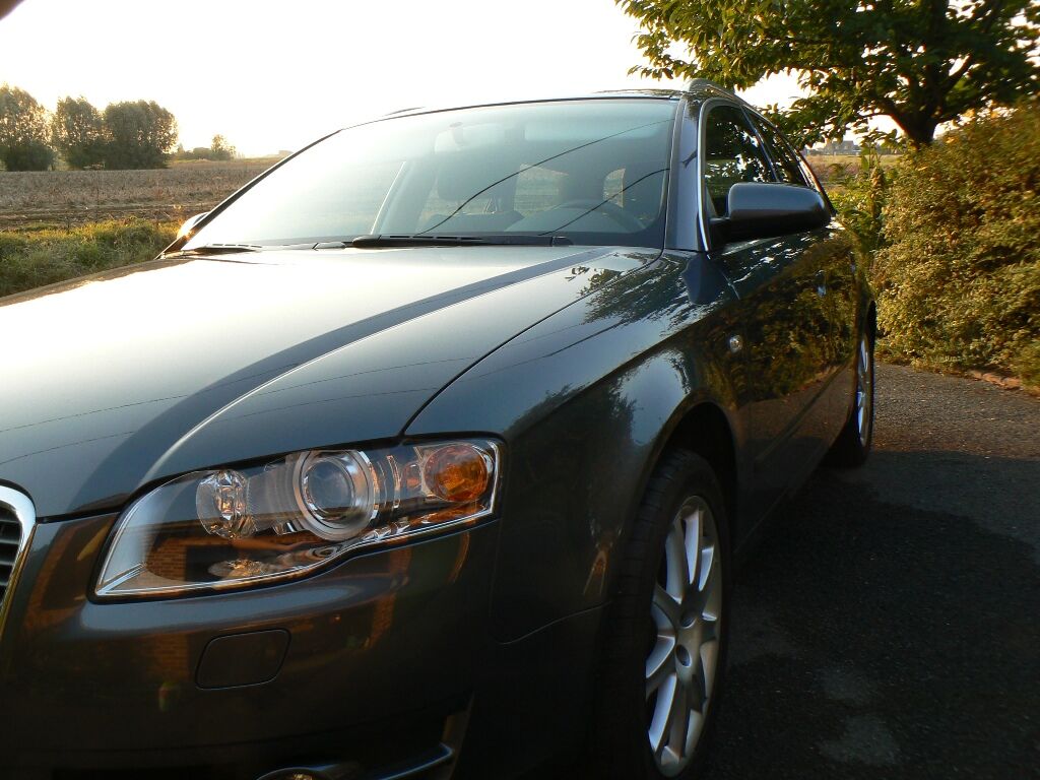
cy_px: 390
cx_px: 520
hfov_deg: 37.5
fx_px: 1532
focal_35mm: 51
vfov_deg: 28.6
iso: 80
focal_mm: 8.4
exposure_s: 1/60
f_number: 4
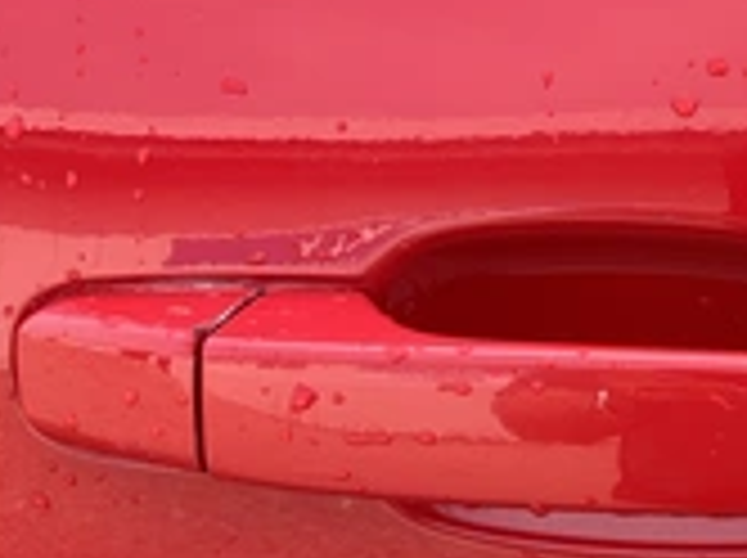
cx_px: 796
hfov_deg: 26.0
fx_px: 1508
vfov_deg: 20.8
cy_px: 396
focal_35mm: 70
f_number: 1.8
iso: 25
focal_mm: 3
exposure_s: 1/284
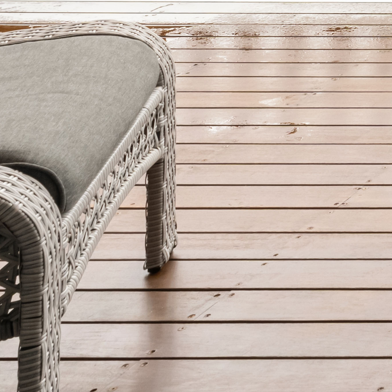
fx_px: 1063
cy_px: -378
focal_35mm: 83
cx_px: 1118
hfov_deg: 12.1
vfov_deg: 16.3
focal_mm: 14
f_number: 10
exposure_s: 1/3
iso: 320
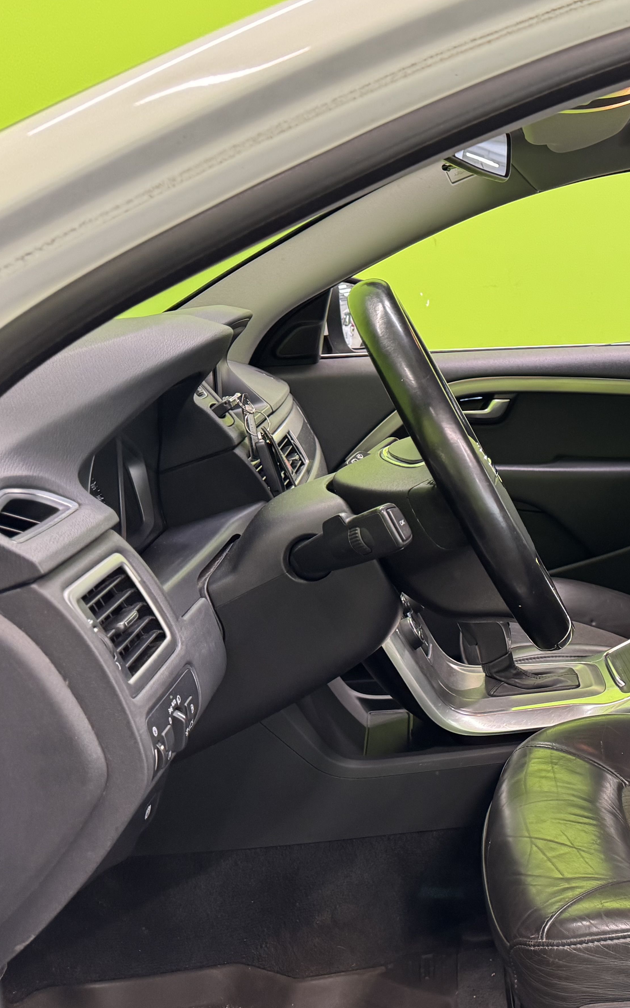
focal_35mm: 41
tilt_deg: -12.8
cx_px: 725
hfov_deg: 27.9
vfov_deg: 48.1
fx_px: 1126
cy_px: 563
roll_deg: -1.3
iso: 250
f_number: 1.78
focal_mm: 6.76
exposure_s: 1/50
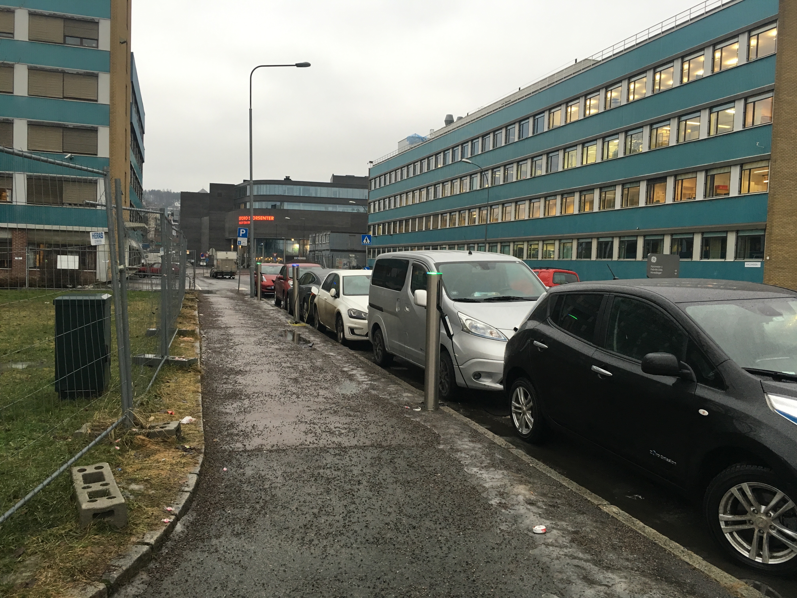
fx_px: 668
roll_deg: -0.6
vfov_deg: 48.2
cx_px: 398
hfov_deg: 61.7
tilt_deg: -2.7
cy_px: 299
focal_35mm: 29
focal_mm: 4.15
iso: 50
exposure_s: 1/33
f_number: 2.2
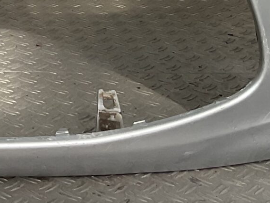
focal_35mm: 131
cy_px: -132
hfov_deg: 14.0
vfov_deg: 10.8
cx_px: -150
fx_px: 1022
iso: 16
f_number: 1.8
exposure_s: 1/419
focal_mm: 3
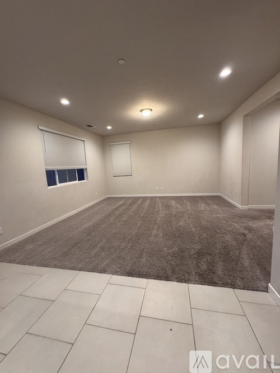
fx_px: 151
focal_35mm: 14
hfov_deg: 85.7
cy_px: 186
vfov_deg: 102.1
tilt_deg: -7.2
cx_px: 140
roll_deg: +3.1
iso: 250
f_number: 2.2
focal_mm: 2.22
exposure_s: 1/60
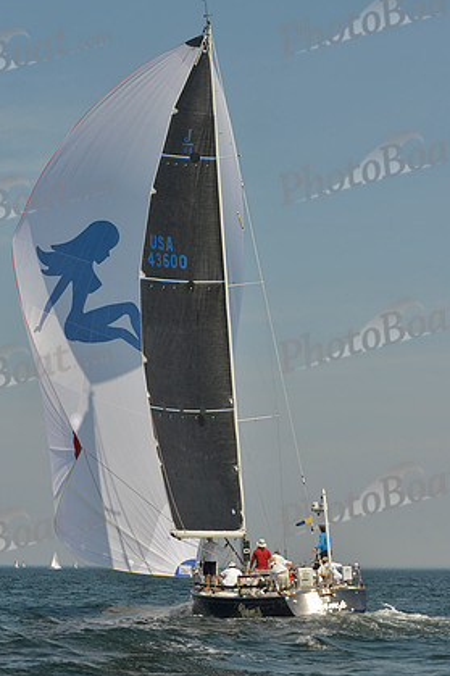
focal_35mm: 97
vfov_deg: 21.0
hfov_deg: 14.1
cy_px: 271
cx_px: 196
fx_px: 1820
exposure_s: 1/1250
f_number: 8
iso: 200
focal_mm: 70
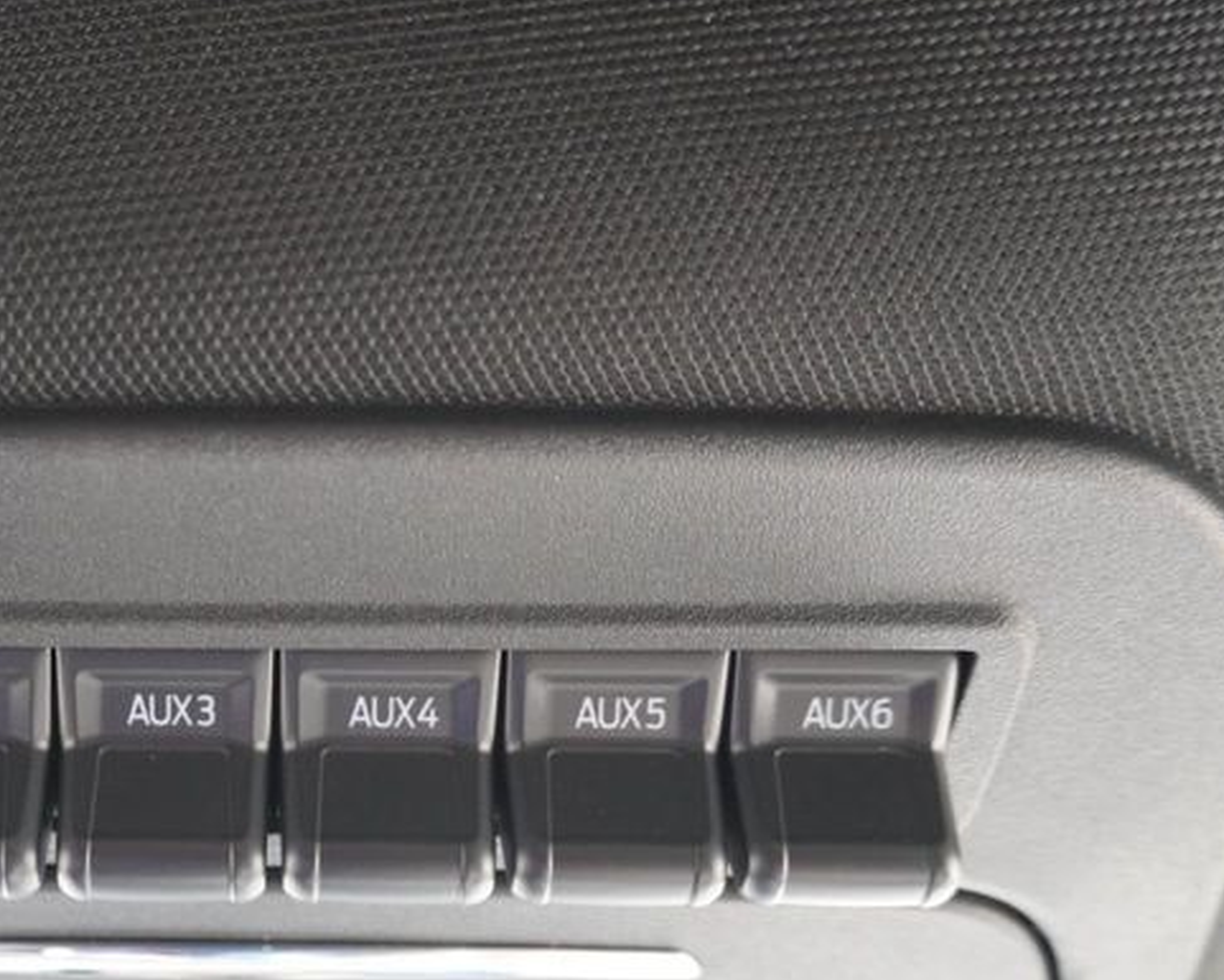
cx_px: 160
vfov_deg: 30.7
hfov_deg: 36.7
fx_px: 1739
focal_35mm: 48
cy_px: 776
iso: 1600
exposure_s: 1/160
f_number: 3.5
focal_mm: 16
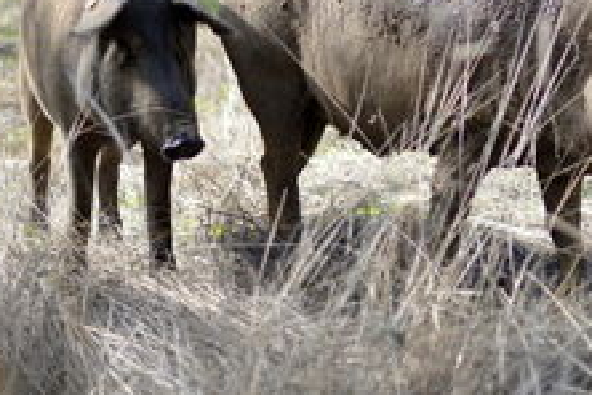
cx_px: 536
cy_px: 47
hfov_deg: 14.5
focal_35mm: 140
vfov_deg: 9.8
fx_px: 2302
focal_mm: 50
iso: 100
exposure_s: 1/2000
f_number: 1.4
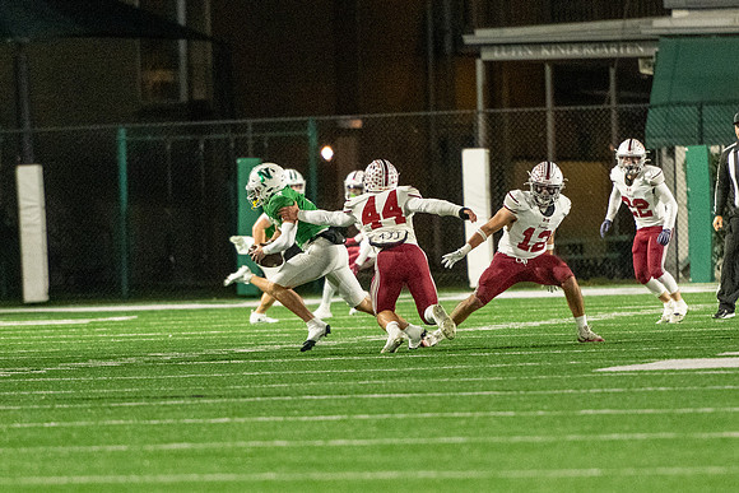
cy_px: 352
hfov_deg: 4.8
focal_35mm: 428
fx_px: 8782
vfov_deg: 3.2
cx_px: 329
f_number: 2.8
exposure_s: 1/800
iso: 7200
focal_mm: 200
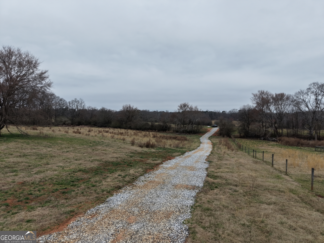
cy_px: 122
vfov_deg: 58.9
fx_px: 215
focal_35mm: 23
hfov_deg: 73.9
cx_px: 162
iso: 200
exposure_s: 1/4000
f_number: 1.8
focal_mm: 8.67
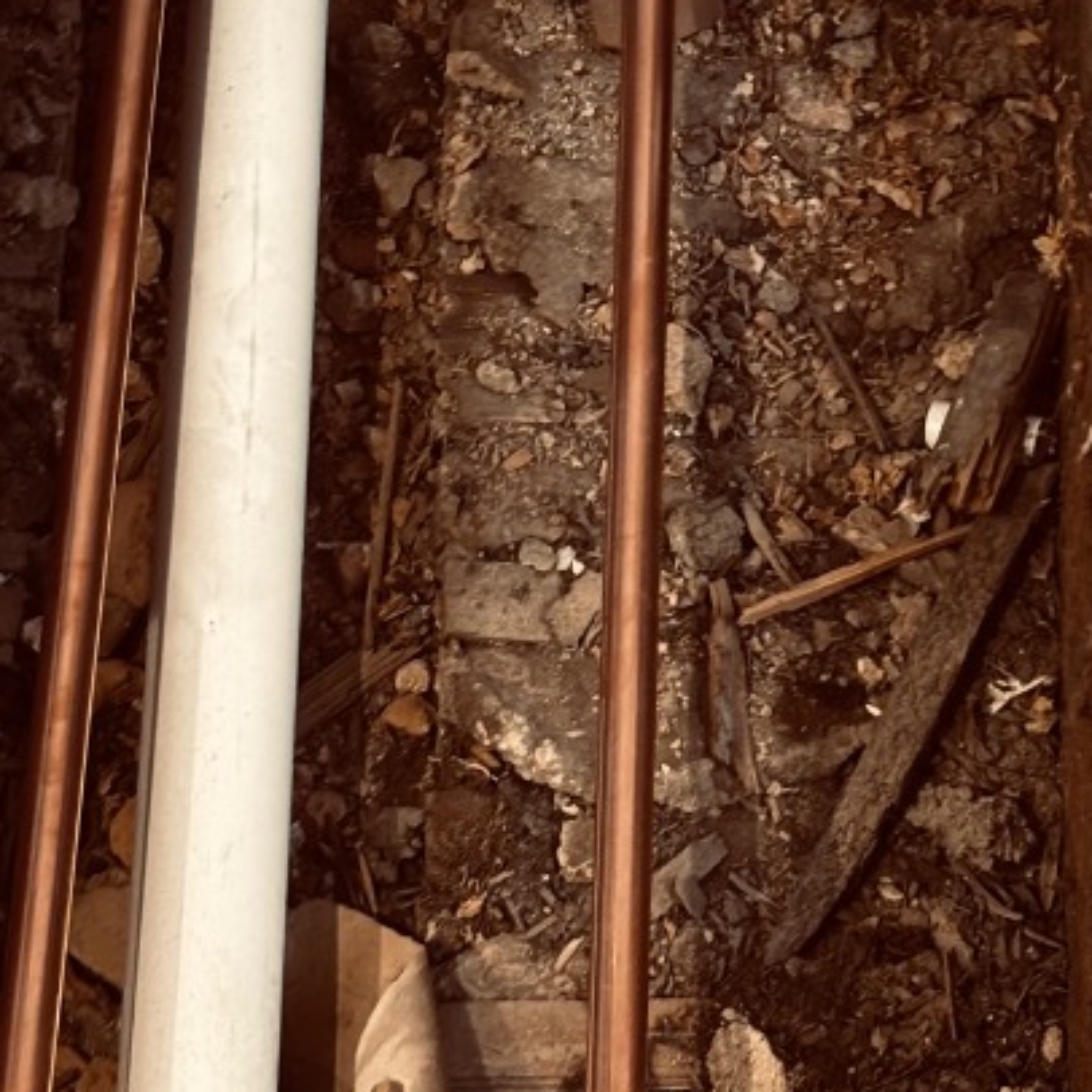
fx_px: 4854
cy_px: 30
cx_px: 592
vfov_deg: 12.7
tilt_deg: -58.4
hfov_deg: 12.8
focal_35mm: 136
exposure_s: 1/31
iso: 320
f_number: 1.6
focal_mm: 5.96
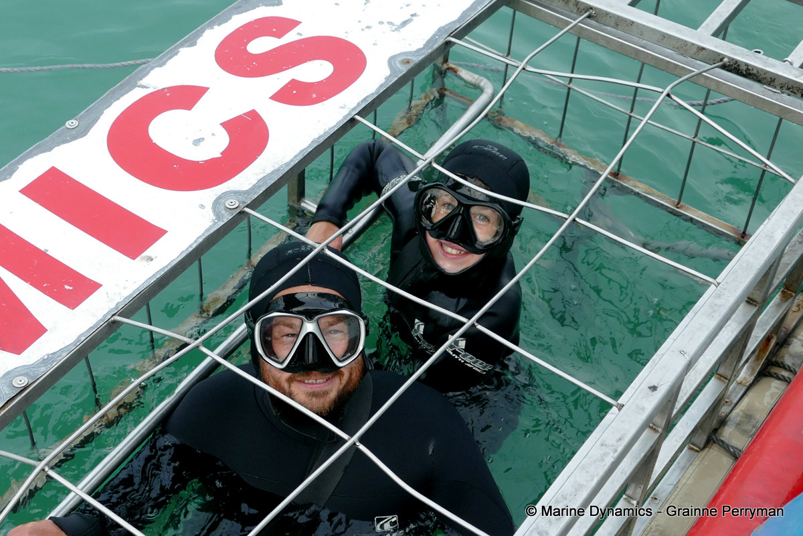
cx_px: 402
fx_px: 781
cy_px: 268
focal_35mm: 35
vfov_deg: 37.9
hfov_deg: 54.4
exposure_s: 1/250
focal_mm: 12.64
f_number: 3.1
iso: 125
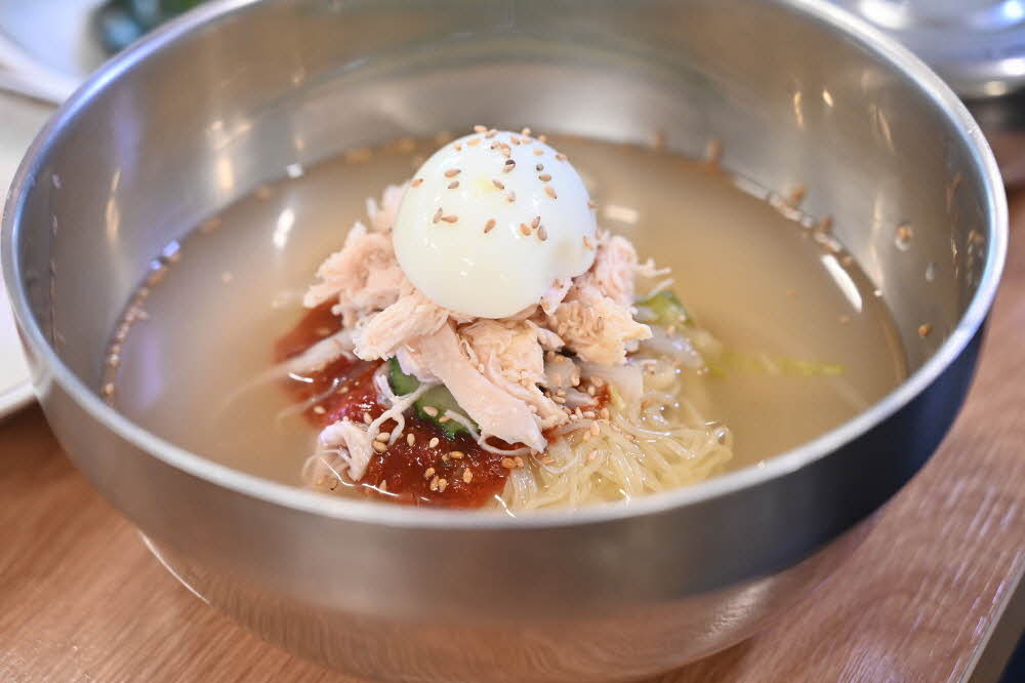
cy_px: 342
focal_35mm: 55
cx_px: 512
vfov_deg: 24.6
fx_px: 1565
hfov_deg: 36.3
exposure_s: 1/125
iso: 1600
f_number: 4
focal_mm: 55
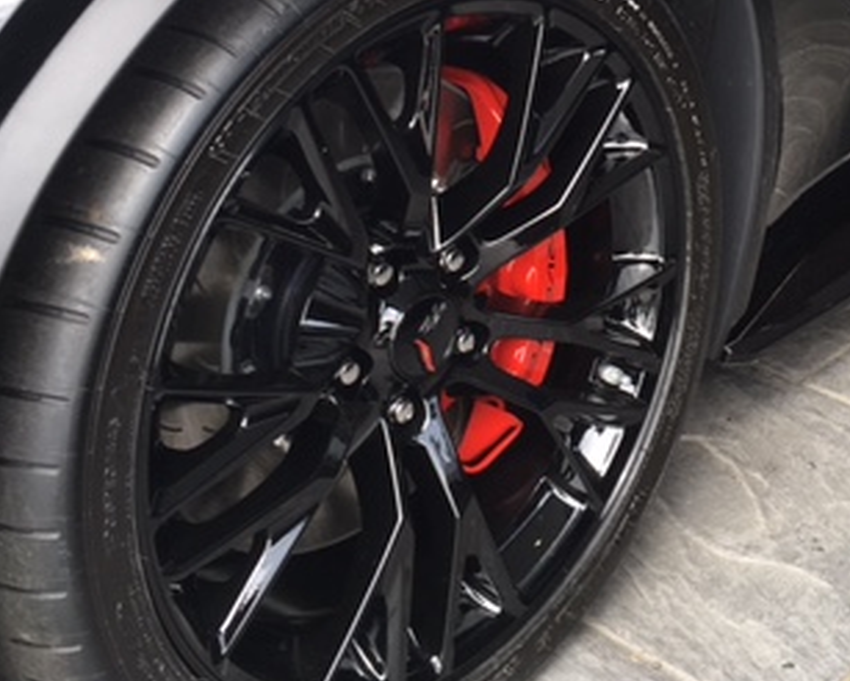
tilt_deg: -17.3
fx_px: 1485
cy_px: 42
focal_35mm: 59
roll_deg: -2.0
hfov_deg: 31.3
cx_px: 642
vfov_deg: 24.9
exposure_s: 1/128
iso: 25
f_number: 2.2
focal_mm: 4.15
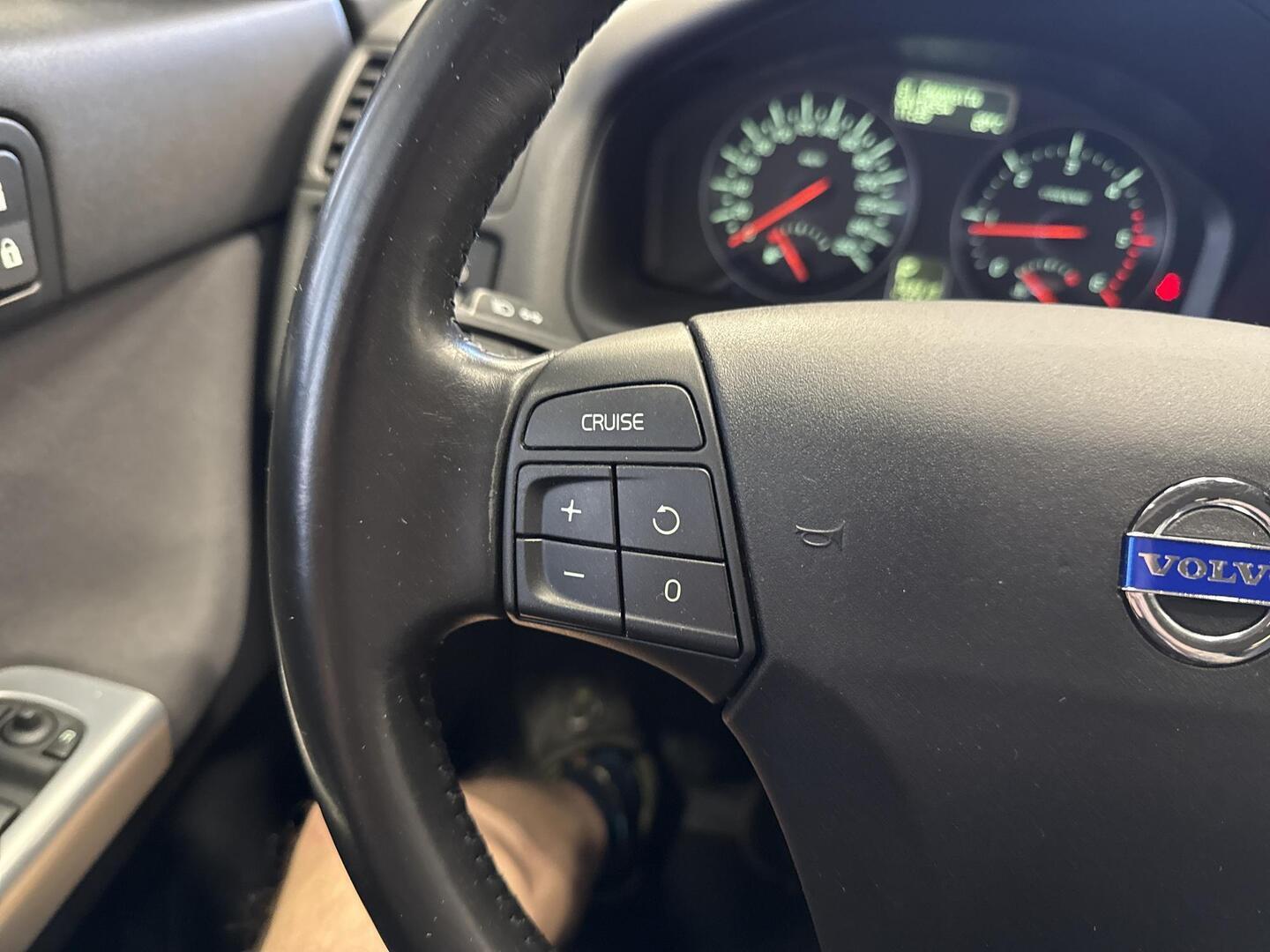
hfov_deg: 71.6
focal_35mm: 24
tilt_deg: -31.0
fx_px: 881
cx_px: 635
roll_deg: -7.0
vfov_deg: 56.8
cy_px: 476
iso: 800
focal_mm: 6.76
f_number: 1.78
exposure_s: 1/33
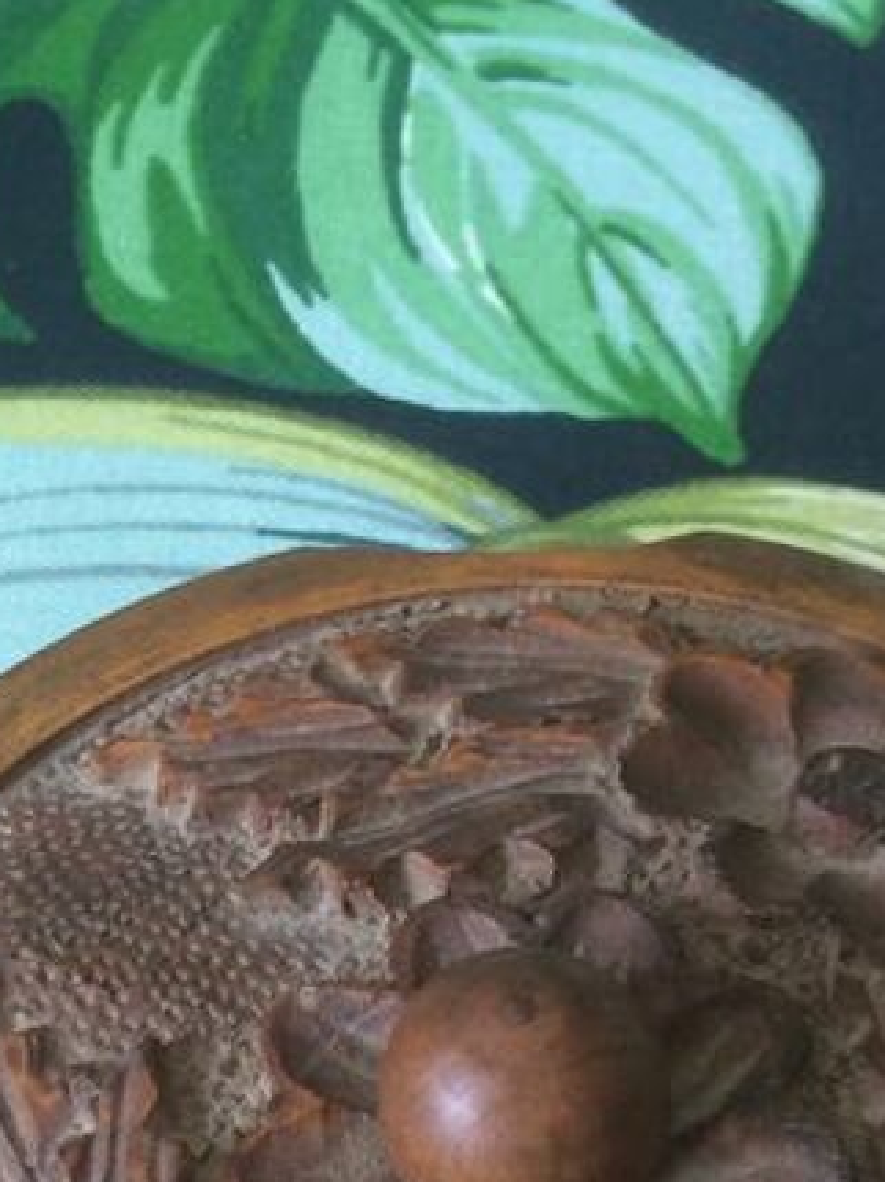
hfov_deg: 16.4
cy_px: 1123
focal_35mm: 90
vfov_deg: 21.2
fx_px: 3071
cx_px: 418
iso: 32
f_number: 2.2
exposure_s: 1/33
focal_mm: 4.15
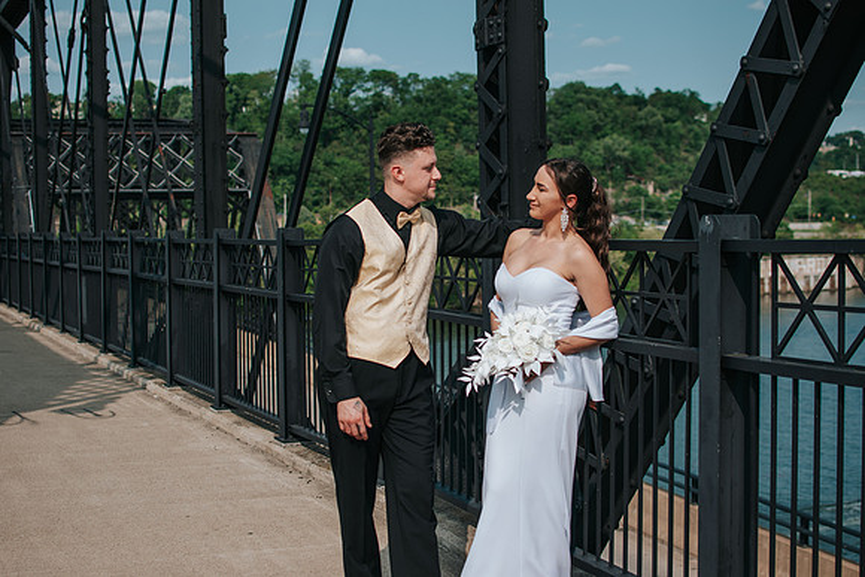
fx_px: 1272
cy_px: 288
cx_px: 432
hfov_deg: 37.6
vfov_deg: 25.6
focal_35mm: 53
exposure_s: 1/2500
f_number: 2.8
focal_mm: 35
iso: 100
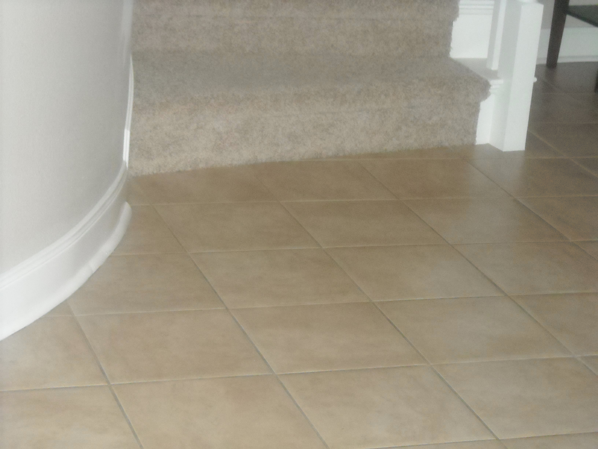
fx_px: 1814
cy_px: 224
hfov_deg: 18.7
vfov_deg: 14.1
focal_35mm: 105
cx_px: 299
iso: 1181
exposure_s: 1/125
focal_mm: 17.1
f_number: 4.7
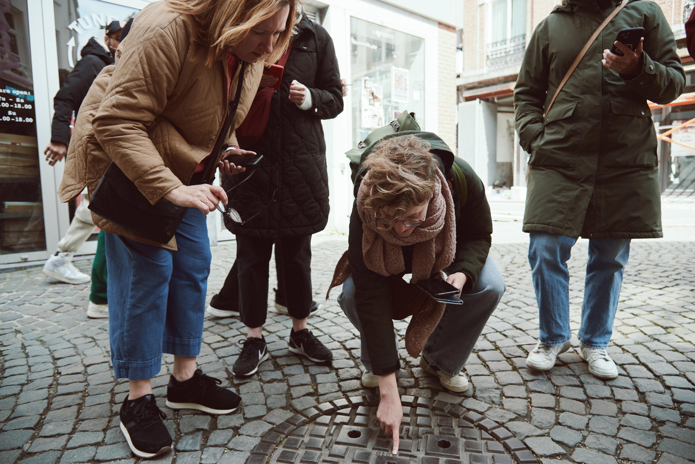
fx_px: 463
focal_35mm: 24
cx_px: 348
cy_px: 232
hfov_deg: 73.7
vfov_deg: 53.2
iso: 100
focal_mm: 24
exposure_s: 1/250
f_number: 4
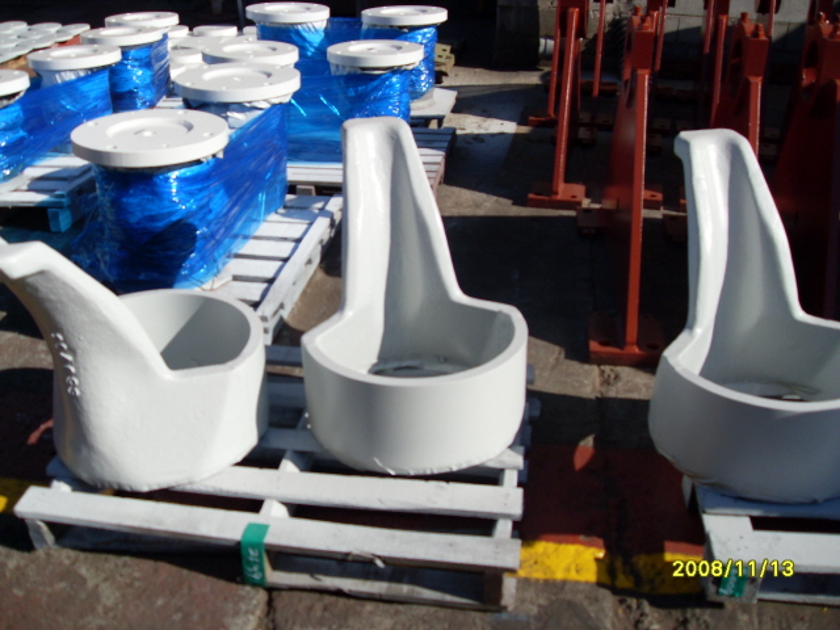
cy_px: 315
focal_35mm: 35
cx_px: 420
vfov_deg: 40.7
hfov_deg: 52.6
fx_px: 849
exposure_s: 1/350
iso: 80
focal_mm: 6.3
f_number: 7
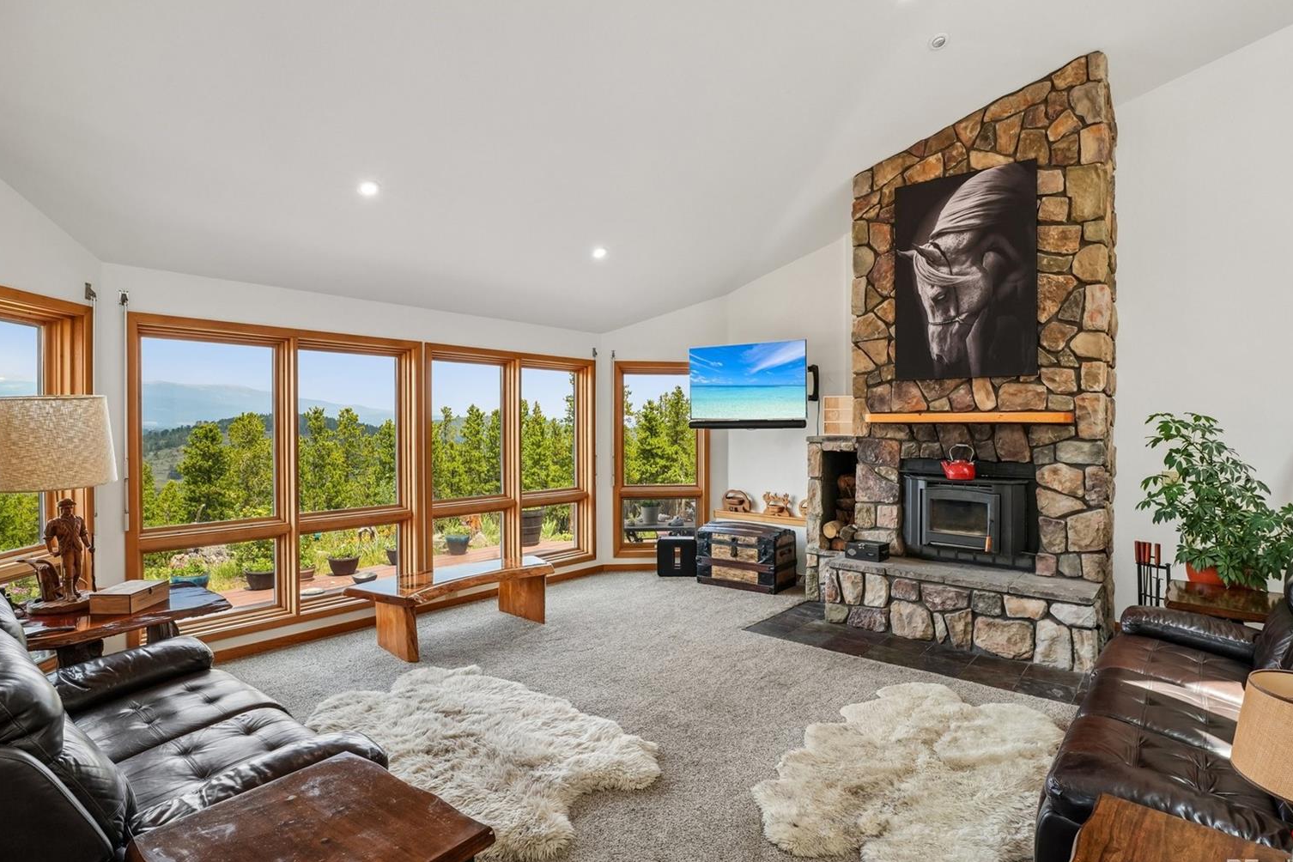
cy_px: 429
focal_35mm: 18
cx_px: 678
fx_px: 630
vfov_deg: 68.8
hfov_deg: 91.4
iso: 125
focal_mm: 11
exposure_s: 1/30
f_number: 8
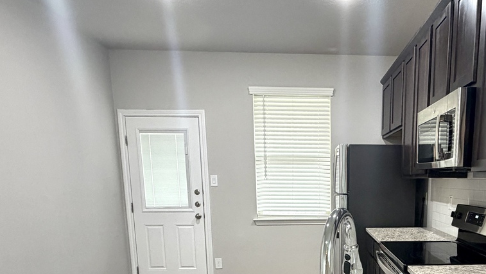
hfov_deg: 63.7
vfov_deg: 37.7
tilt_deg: -10.3
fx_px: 374
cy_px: 242
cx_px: 338
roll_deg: +0.8
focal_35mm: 29
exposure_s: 1/60
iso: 250
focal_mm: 2.22
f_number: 2.2
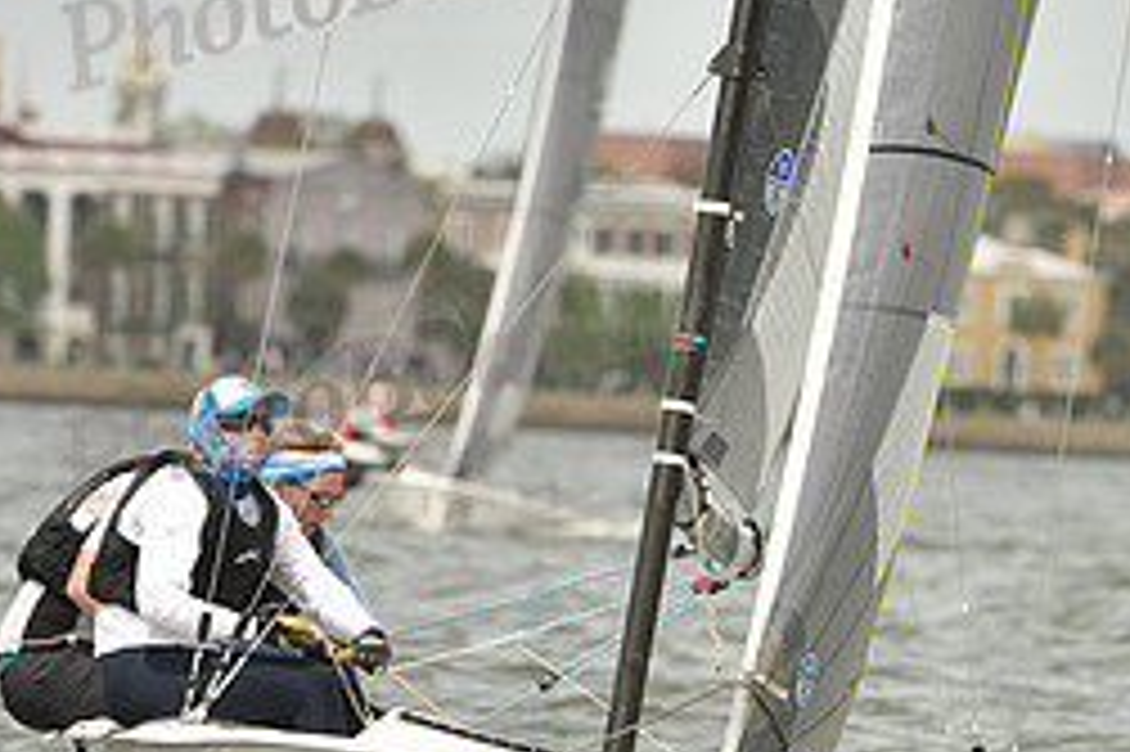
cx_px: 932
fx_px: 21769
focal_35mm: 694
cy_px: 561
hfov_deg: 3.0
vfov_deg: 2.0
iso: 320
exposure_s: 1/1250
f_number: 6.3
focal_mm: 300
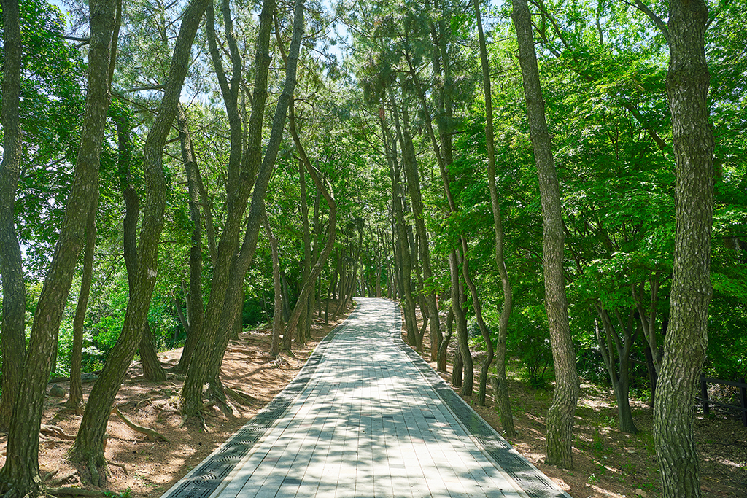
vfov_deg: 46.4
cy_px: 249
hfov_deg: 65.5
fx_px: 581
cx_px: 374
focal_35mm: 28
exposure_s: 1/250
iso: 200
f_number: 5.6
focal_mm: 28
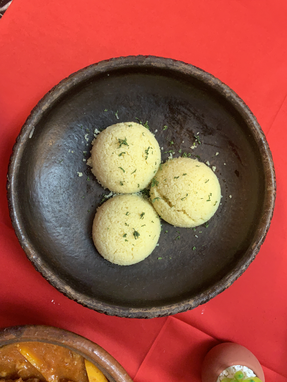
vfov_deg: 67.3
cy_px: 191
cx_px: 144
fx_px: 287
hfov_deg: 53.1
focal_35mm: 26
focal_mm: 4.25
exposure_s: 1/60
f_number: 1.8
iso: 320
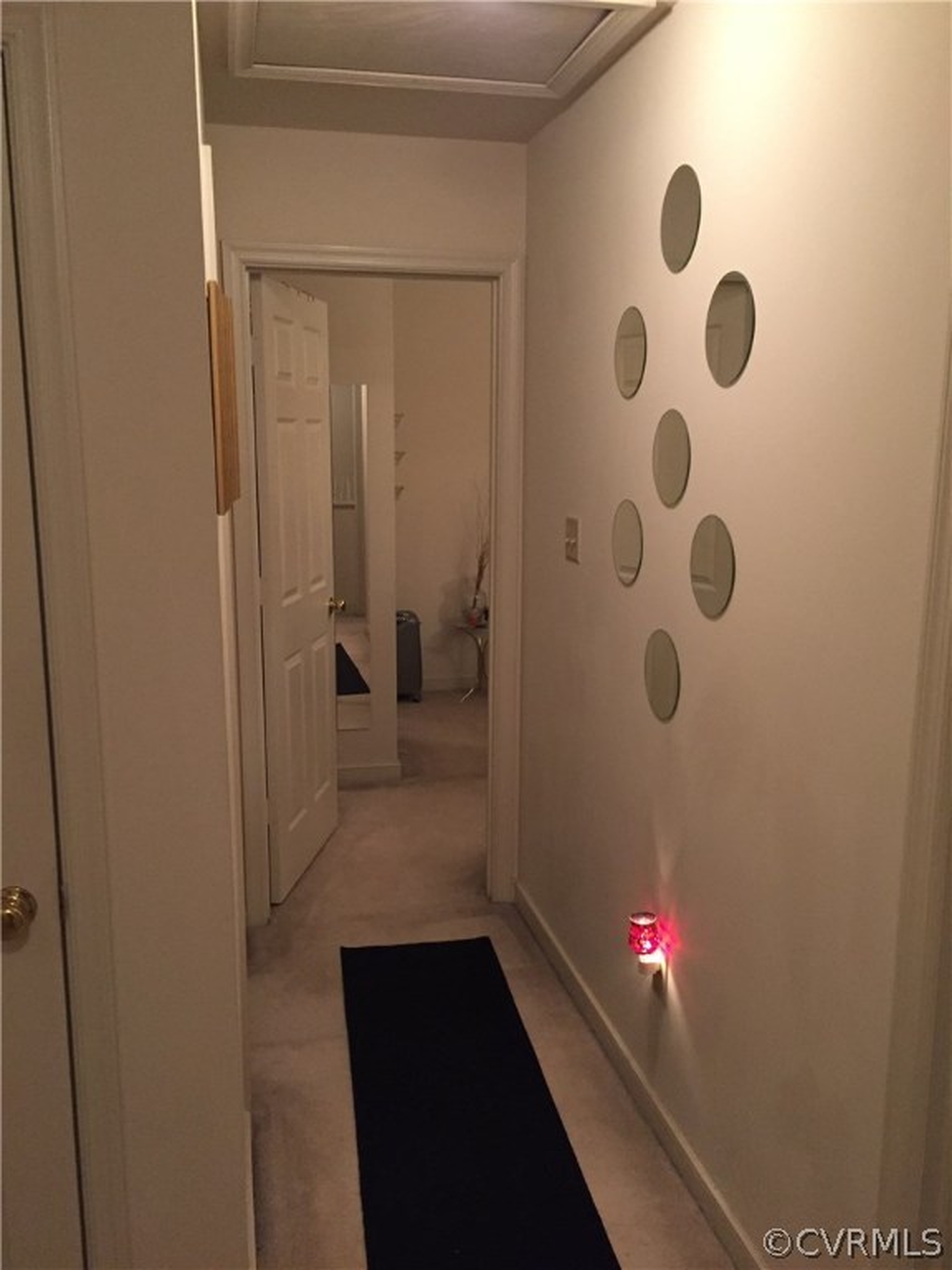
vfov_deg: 61.7
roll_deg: -1.2
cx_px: 476
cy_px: 635
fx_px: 1063
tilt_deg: -10.2
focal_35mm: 29
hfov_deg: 48.2
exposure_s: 1/30
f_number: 2.2
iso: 250
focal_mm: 4.15
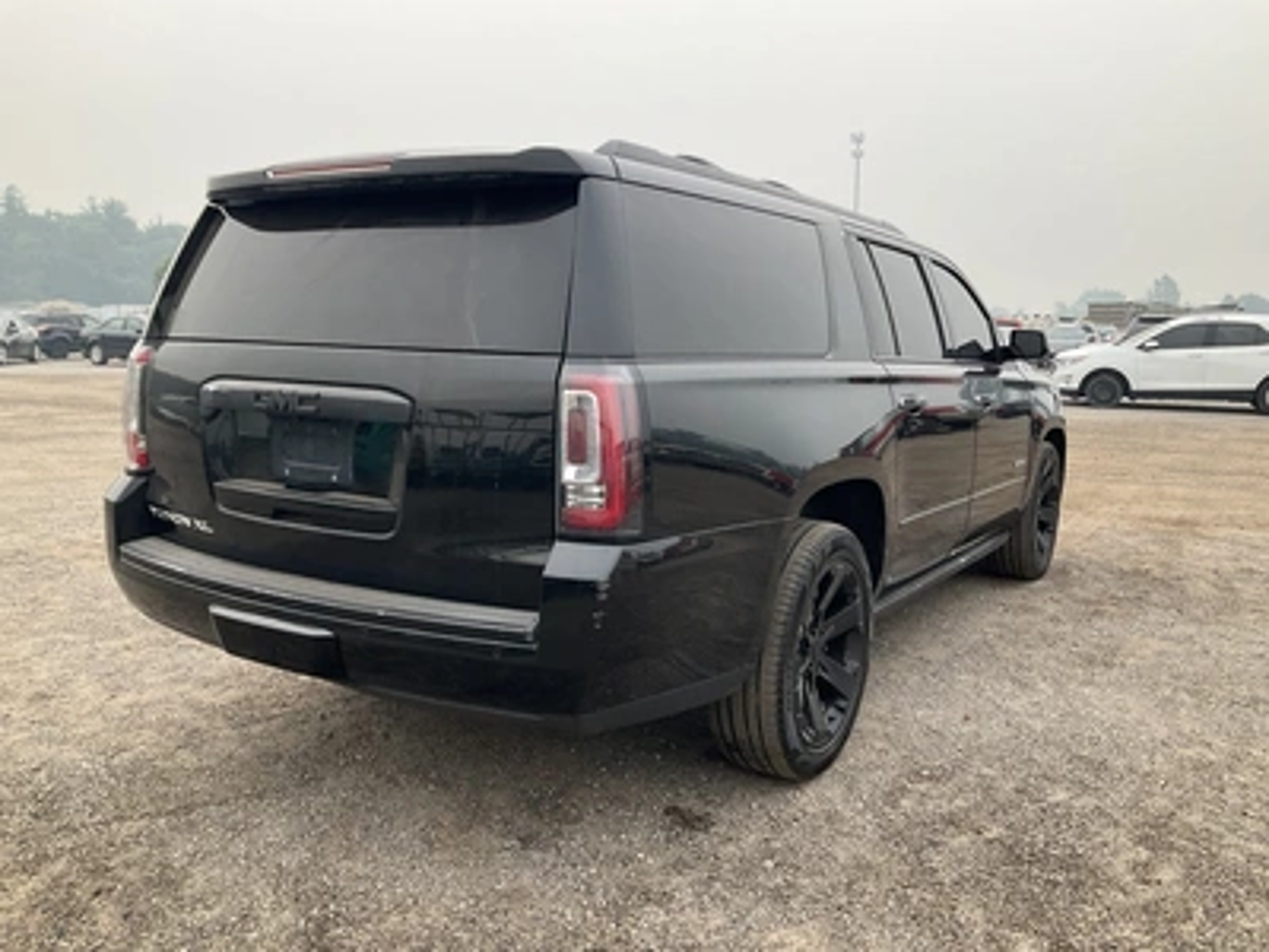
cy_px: 476
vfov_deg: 48.2
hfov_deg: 61.7
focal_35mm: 29
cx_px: 634
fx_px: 1063
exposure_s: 1/593
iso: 25
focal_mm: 3
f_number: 1.8
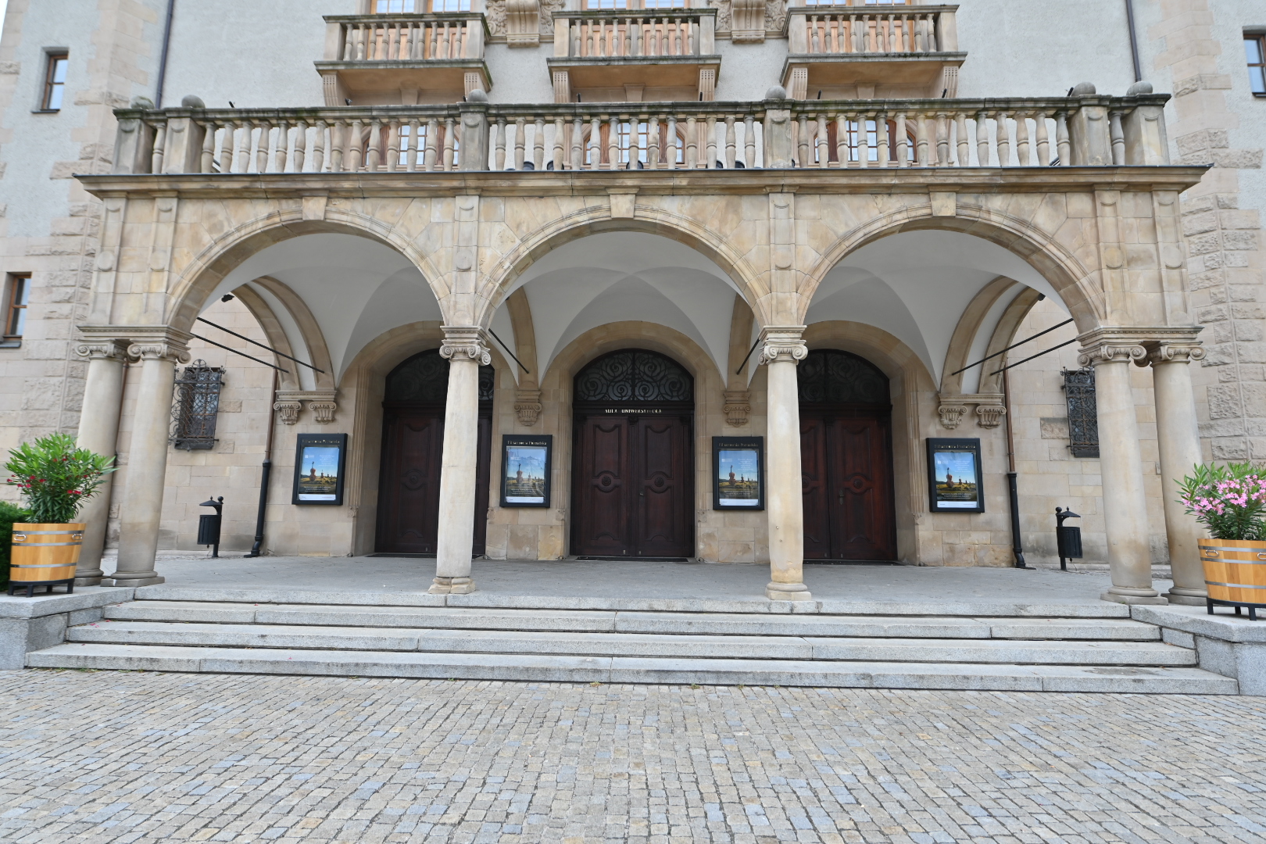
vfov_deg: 67.4
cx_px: 633
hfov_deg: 90.0
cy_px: 422
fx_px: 633
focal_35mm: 18
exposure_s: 1/160
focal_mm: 18
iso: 100
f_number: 5.6
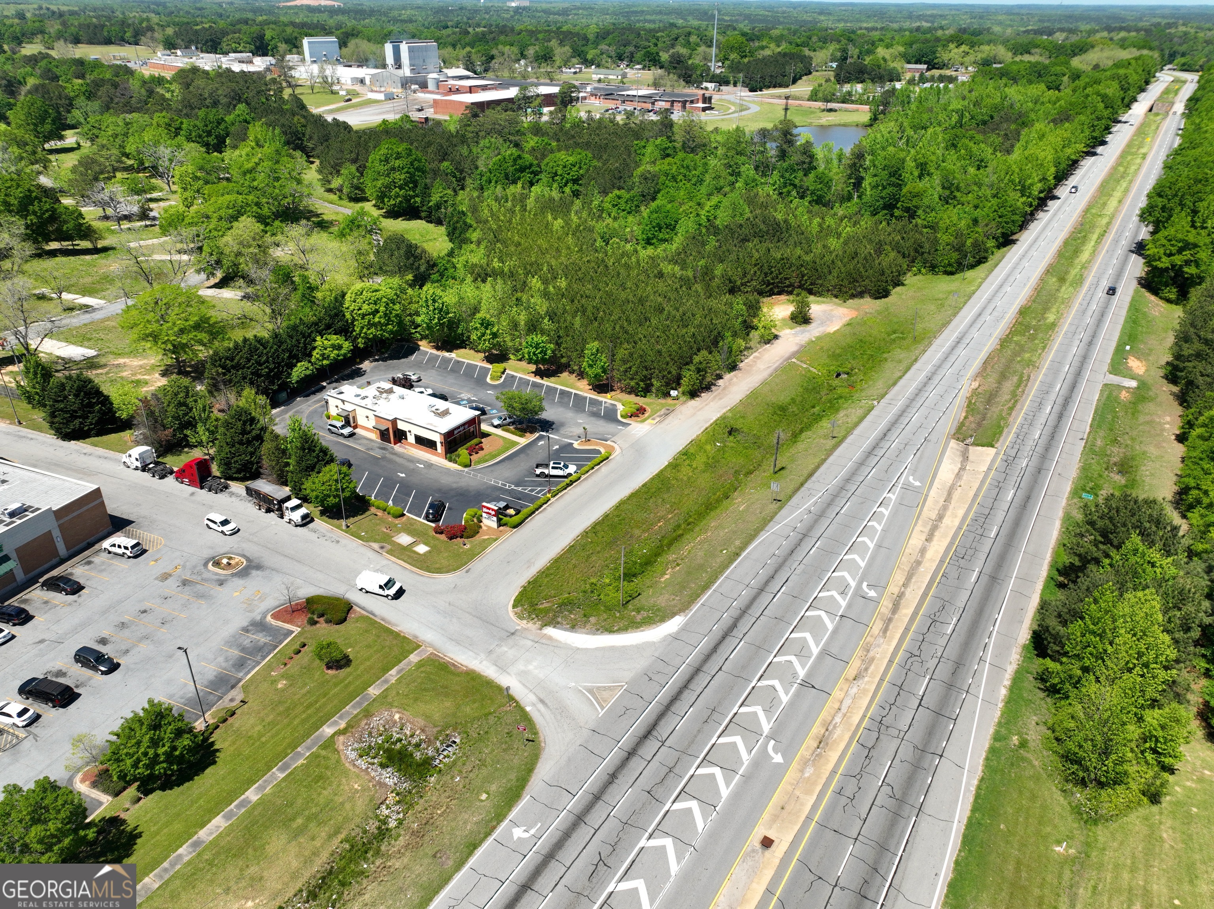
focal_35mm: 24
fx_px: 841
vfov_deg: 56.8
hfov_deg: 71.6
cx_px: 607
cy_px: 454
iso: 100
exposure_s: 1/1600
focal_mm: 12.29
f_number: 2.8
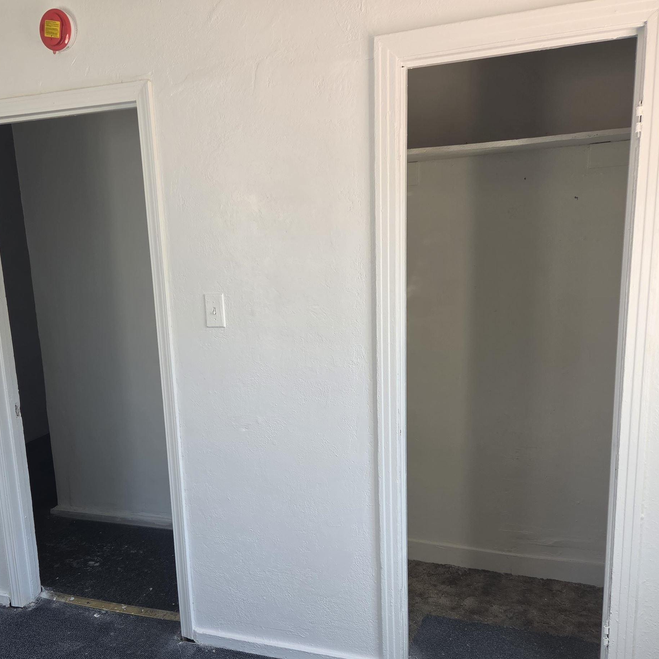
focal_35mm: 34
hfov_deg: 47.7
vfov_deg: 48.1
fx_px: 732
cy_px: 402
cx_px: 225
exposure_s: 1/180
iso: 80
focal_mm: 5.4
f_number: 1.8
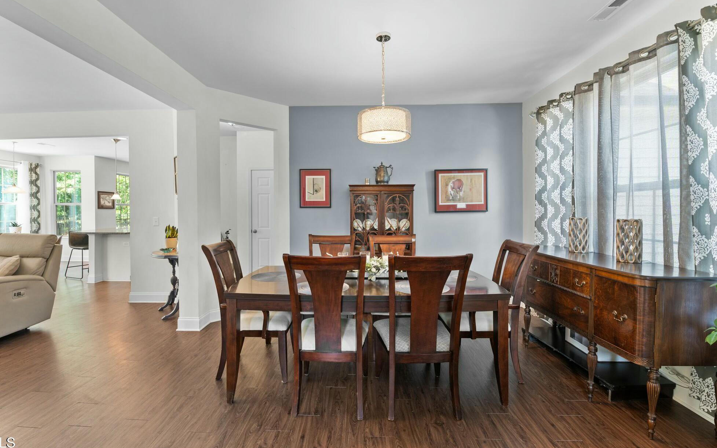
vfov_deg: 71.2
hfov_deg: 97.8
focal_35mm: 16
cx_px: 352
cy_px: 216
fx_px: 313
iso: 400
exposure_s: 1/4
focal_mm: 15
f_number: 6.3
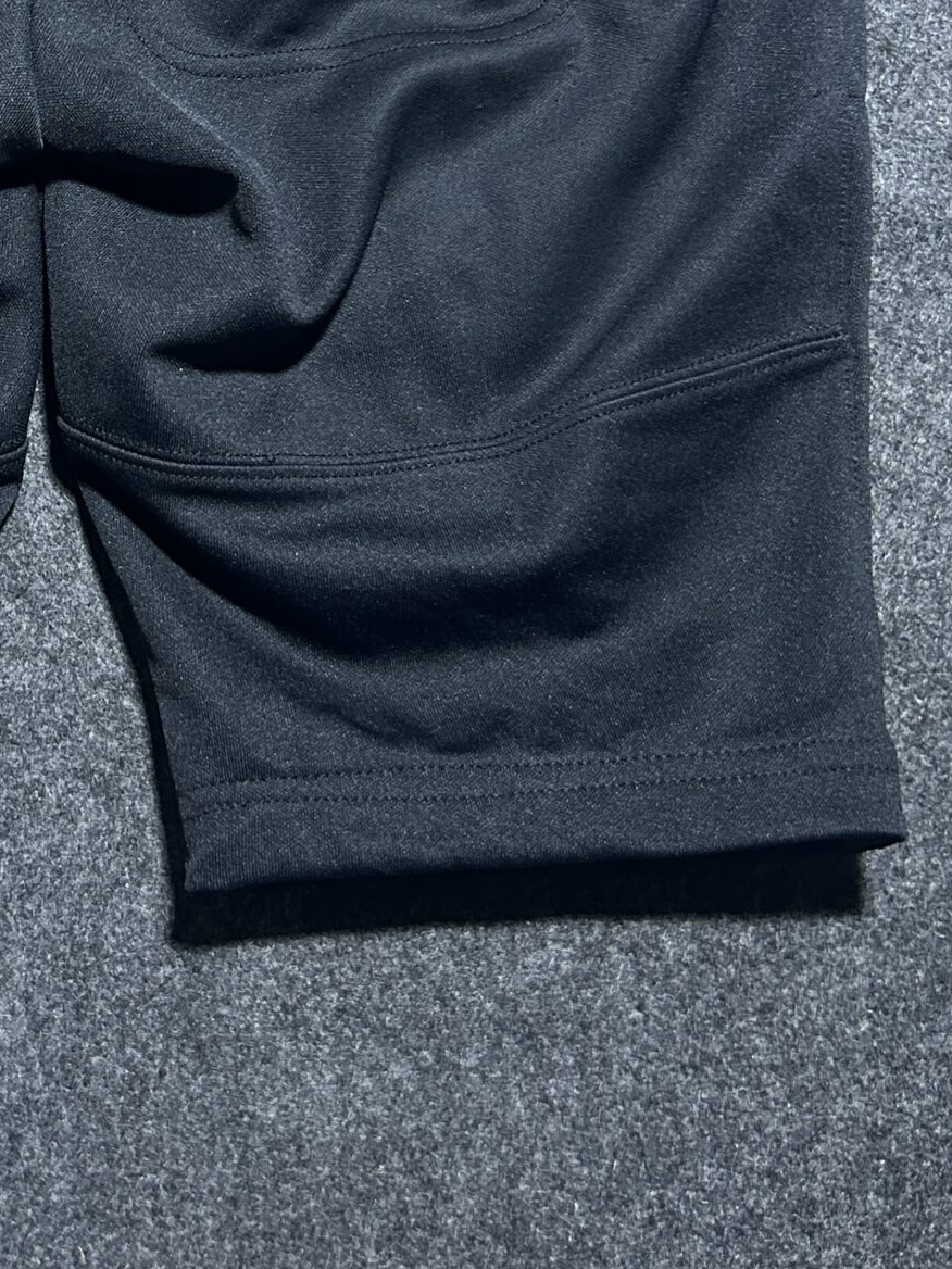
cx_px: 37
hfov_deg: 24.7
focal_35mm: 57
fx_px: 2090
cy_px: 124
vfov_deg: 32.1
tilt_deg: -55.3
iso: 200
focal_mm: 5.7
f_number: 1.5
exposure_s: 1/50
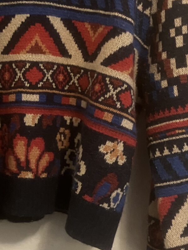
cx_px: 35
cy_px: 124
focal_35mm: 72
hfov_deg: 20.2
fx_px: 521
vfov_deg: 27.0
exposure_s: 1/24
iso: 640
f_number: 1.8
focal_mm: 3.99
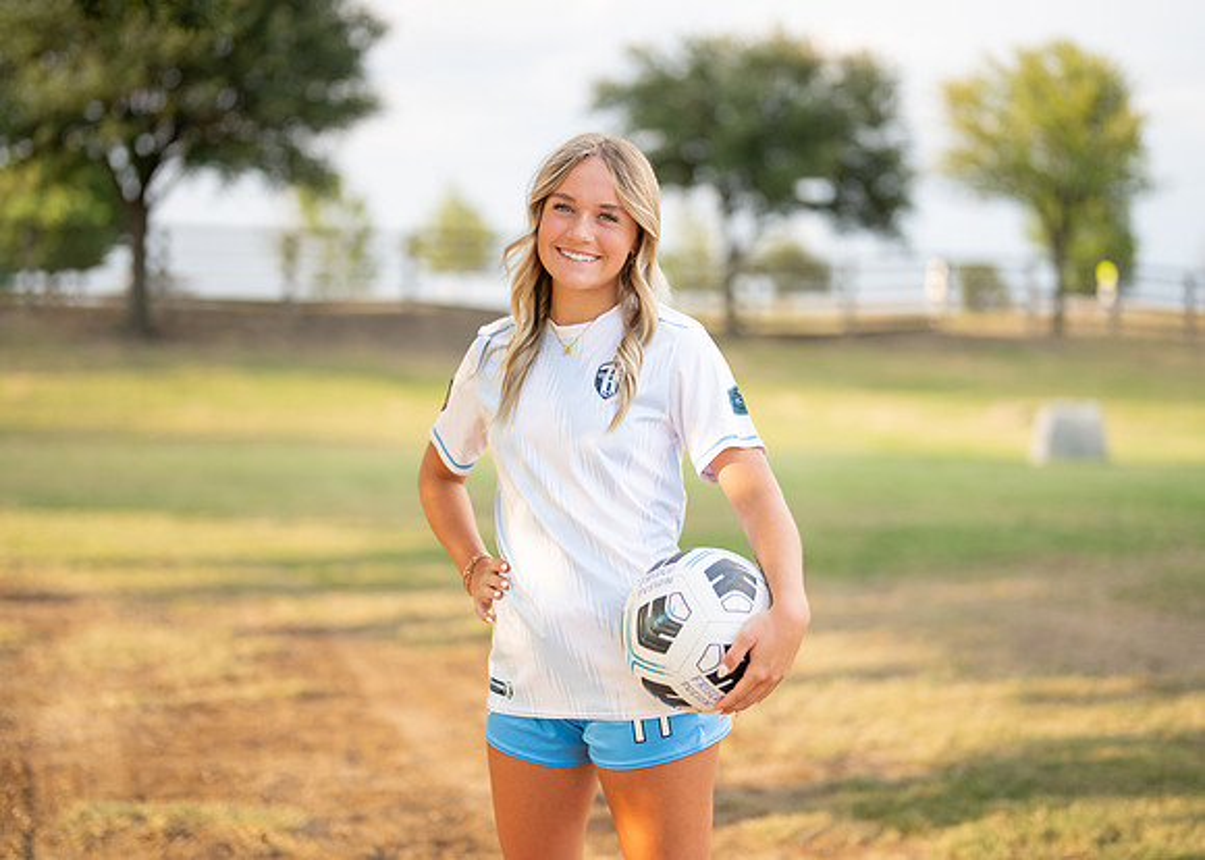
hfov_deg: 33.6
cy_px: 427
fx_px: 1995
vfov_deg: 24.3
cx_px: 607
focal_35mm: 58
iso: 100
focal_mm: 50
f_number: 1.2
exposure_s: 1/1600
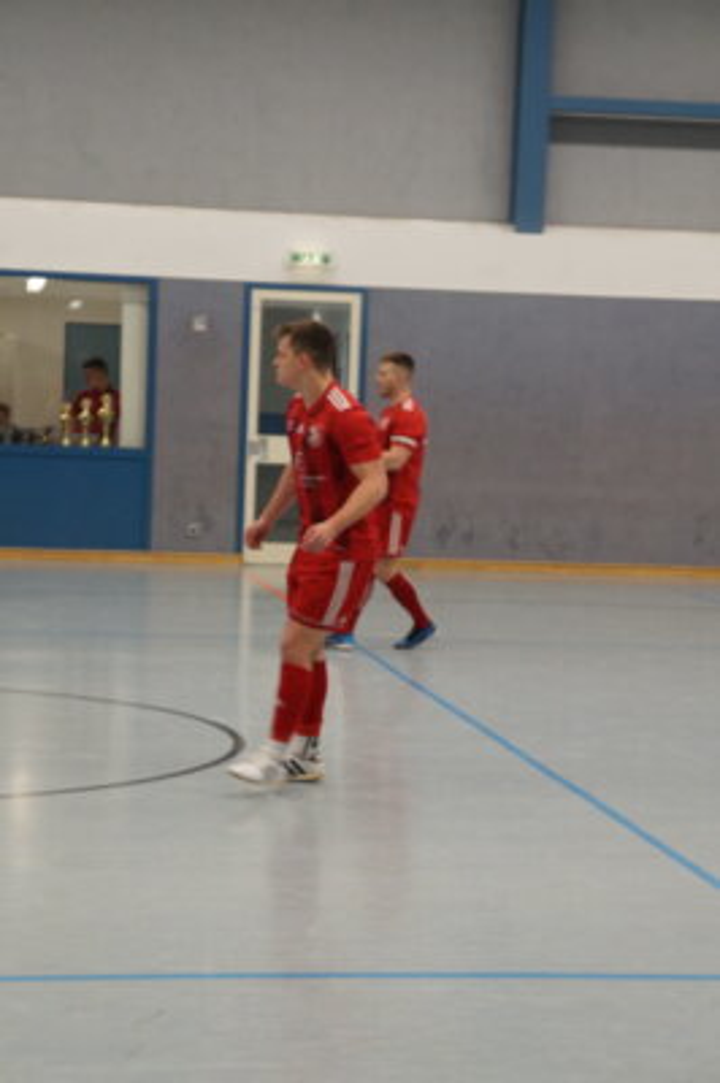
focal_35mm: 82
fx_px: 2479
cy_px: 542
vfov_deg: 24.6
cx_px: 360
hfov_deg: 16.5
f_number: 5.6
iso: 1250
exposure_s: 1/100
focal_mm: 55
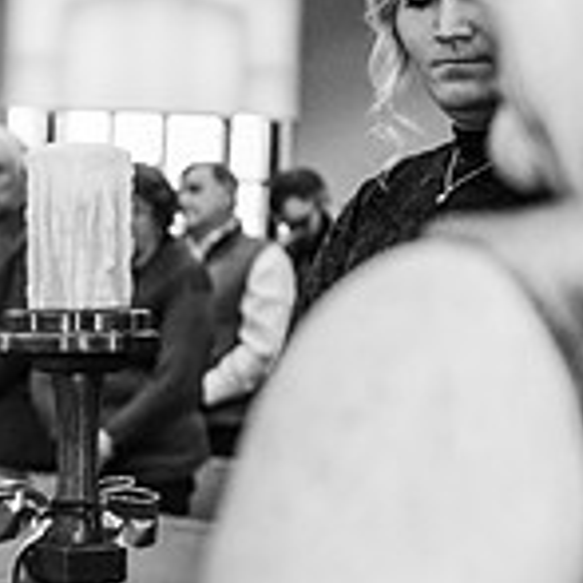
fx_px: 2306
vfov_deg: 14.4
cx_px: -516
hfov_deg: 12.9
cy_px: 434
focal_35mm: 121
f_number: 2.8
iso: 2000
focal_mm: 36
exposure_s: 1/200
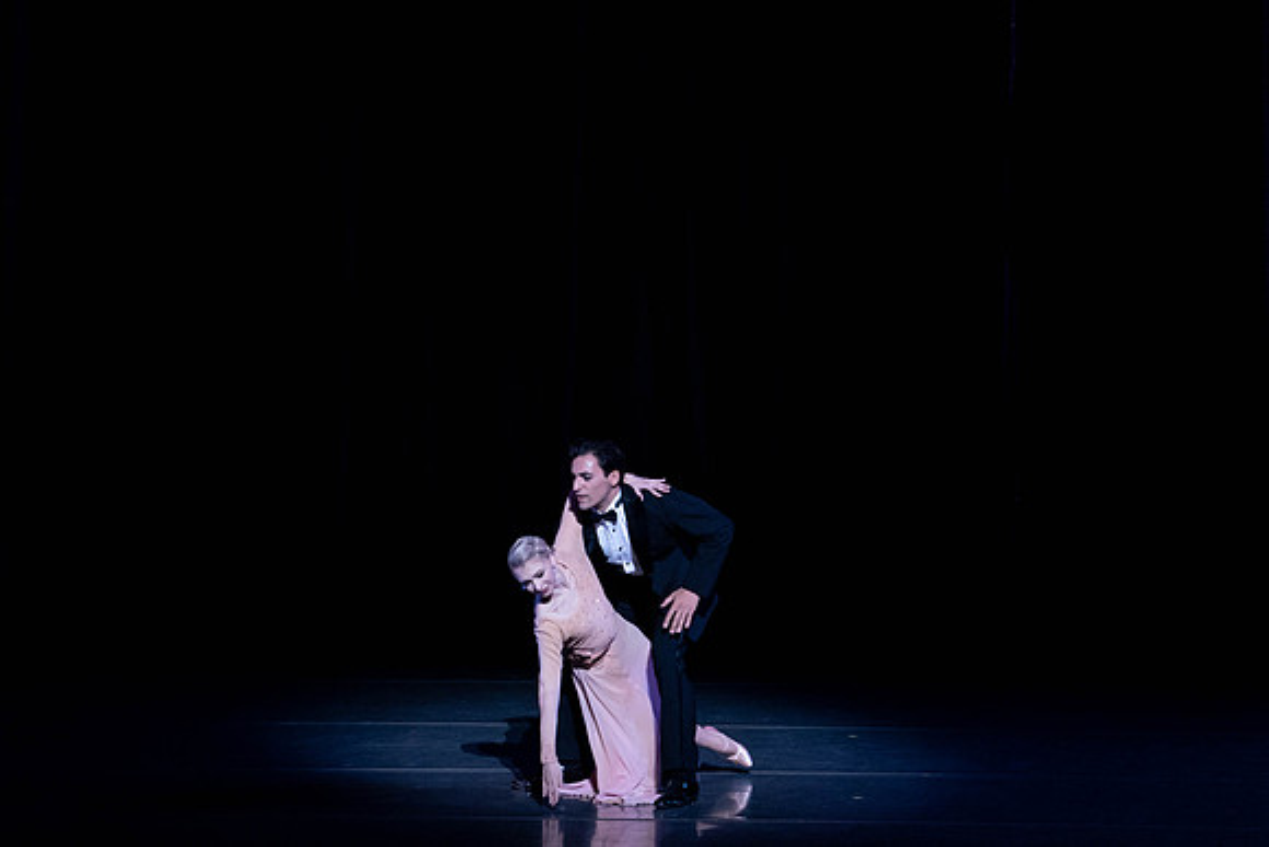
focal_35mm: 326
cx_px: 482
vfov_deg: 4.2
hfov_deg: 6.3
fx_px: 11478
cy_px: 275
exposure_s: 1/320
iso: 2500
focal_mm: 200
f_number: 3.5
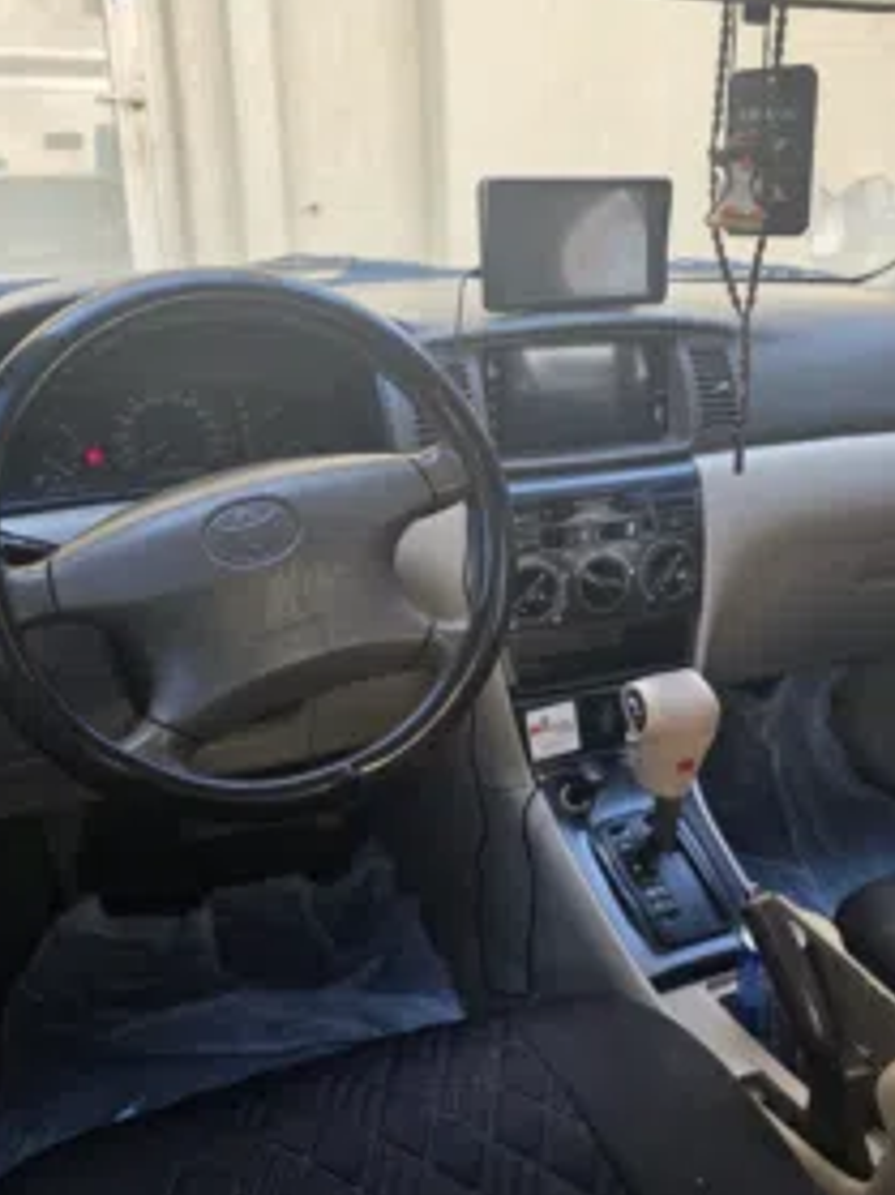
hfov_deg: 42.7
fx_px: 1138
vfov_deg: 55.3
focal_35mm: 33
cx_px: 548
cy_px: 647
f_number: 1.7
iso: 100
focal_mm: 6.3
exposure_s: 1/180
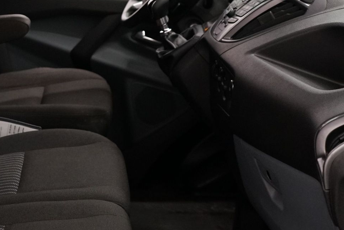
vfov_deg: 18.1
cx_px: 38
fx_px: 717
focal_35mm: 75
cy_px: 61
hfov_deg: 26.2
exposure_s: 1/160
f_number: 3.5
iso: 2500
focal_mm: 29
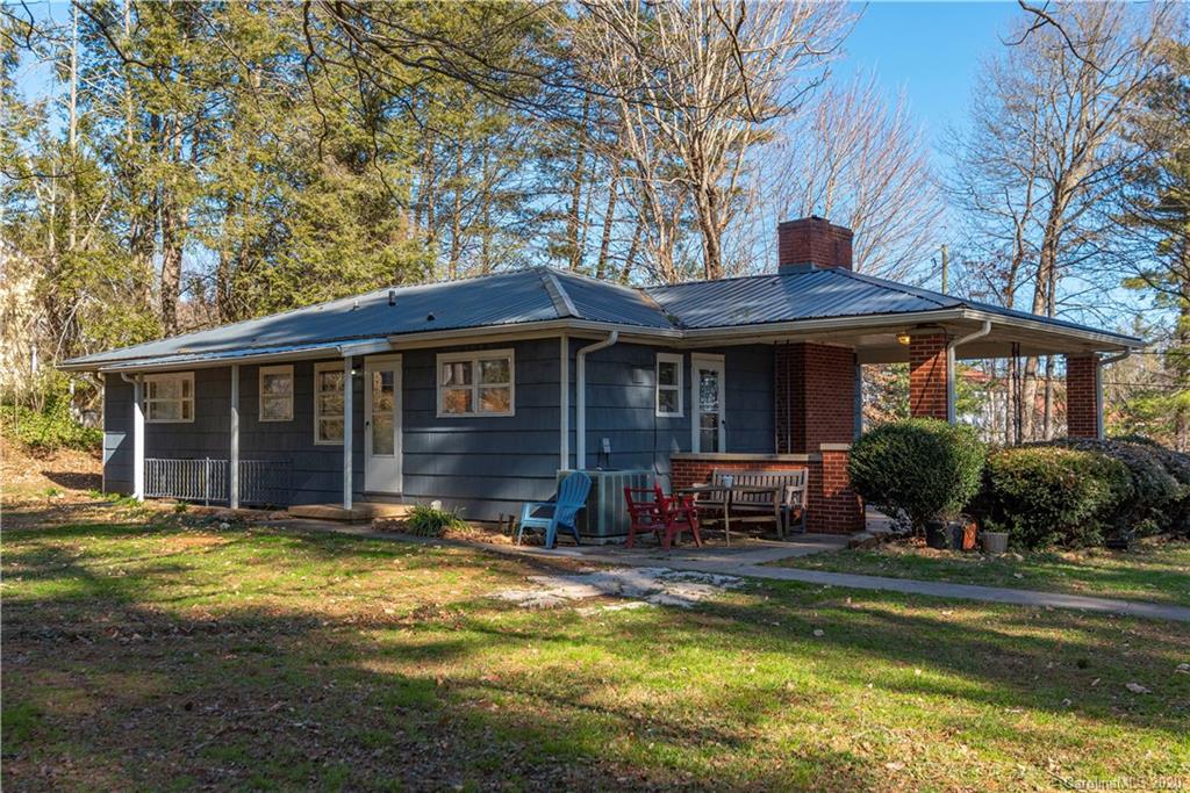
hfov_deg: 58.7
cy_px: 396
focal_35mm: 32
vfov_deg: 41.1
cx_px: 595
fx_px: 1058
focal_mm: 32
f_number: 7.1
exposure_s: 1/500
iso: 320
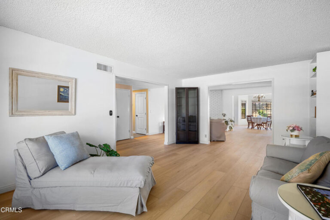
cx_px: 165
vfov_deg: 73.7
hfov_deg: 96.7
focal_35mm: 16
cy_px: 110
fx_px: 147
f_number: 8
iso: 125
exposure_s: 1.3
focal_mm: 16
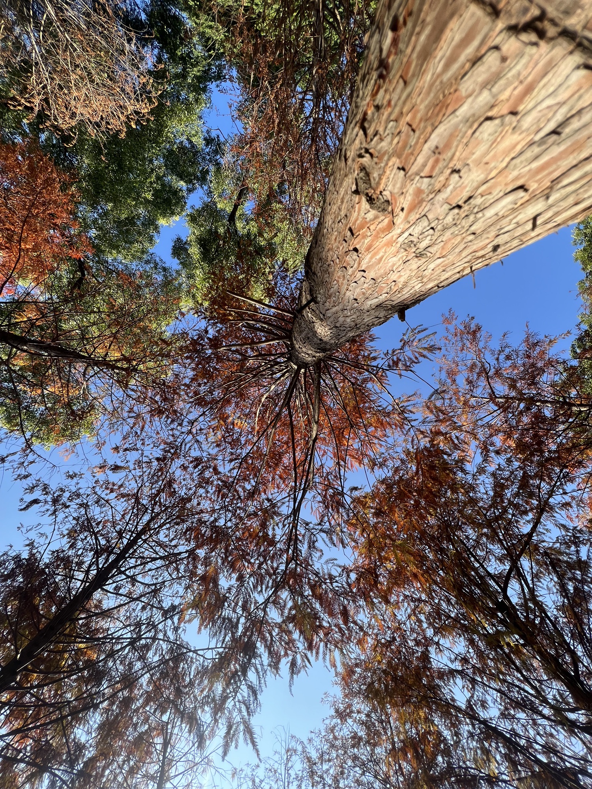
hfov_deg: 89.9
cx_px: 296
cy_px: 394
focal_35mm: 13
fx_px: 296
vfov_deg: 106.2
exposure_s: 1/506
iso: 32
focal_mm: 1.57
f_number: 1.8
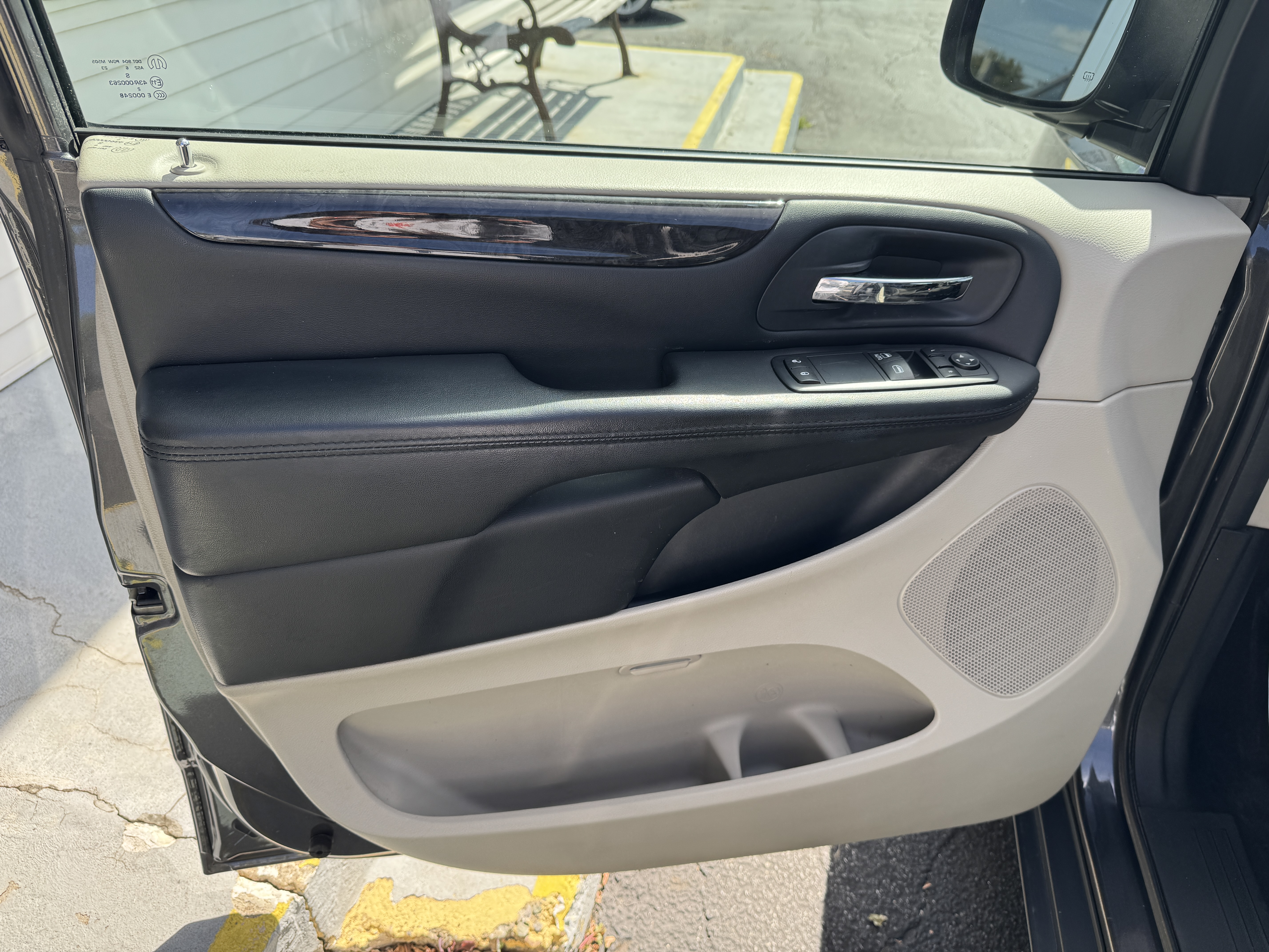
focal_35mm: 24
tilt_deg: -36.6
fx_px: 880
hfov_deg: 71.6
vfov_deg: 56.8
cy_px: 476
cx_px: 634
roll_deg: -1.0
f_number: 1.78
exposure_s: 1/651
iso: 80
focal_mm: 6.76
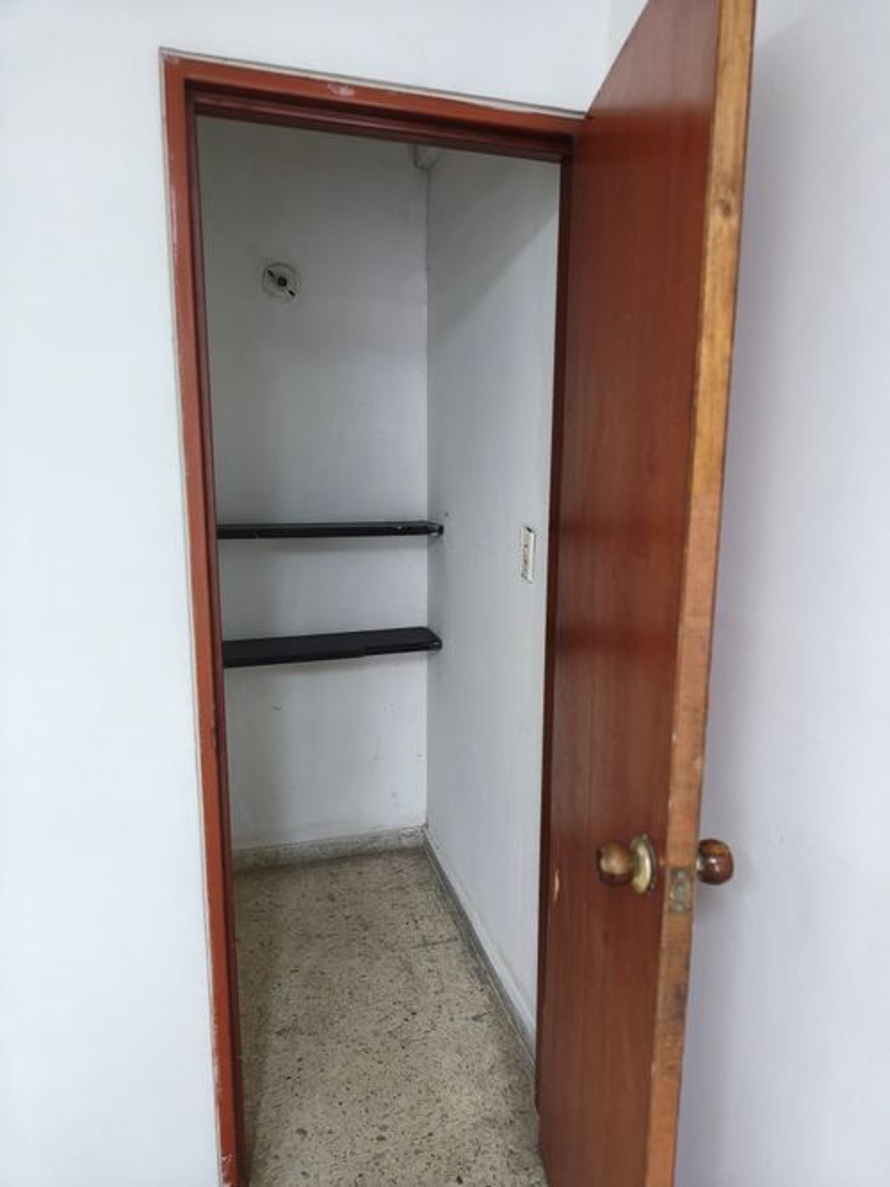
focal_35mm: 23
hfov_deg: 58.9
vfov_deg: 73.9
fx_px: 789
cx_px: 445
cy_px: 594
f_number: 1.62
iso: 800
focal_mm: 6.45
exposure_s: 1/119
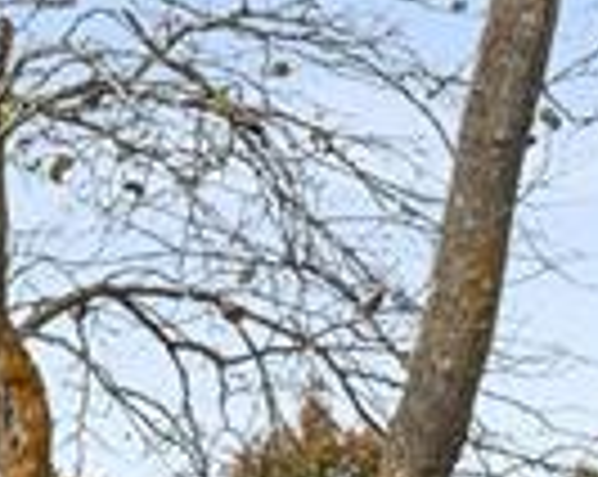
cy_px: 1170
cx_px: -346
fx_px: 4613
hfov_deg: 7.3
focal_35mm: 261
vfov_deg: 5.7
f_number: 8
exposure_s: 1/1250
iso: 400
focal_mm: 18
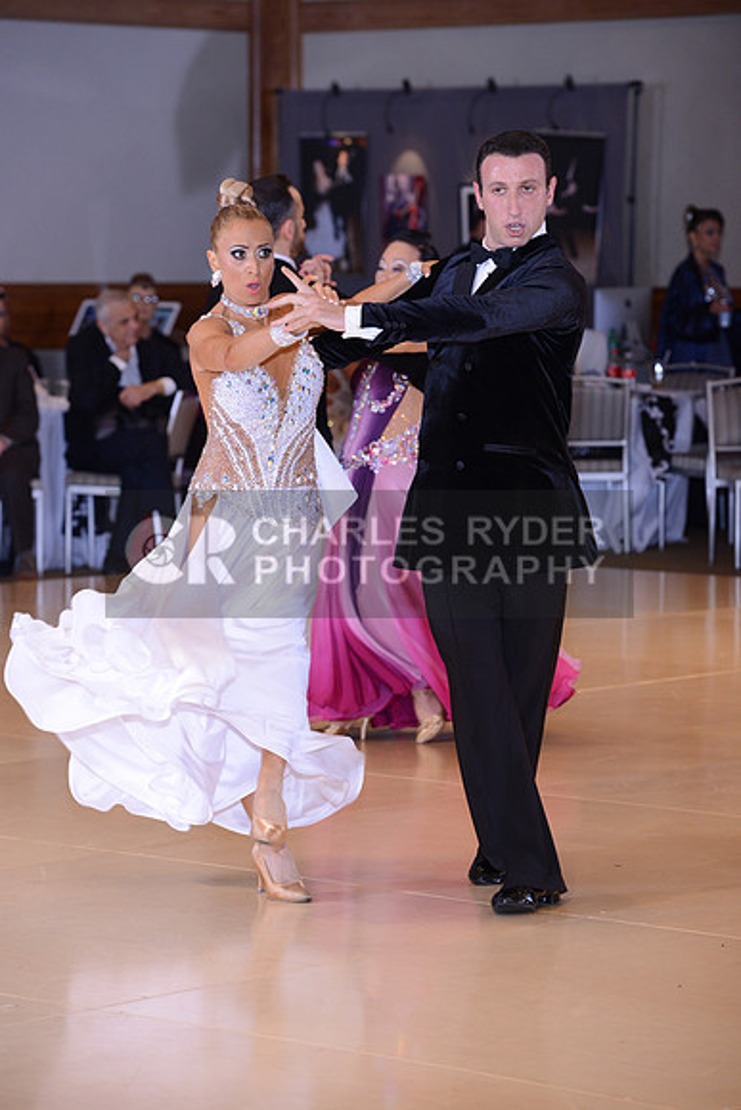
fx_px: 4320
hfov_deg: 9.8
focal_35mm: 140
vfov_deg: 14.7
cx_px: 370
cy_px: 555
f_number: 5.6
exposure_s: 1/250
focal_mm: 140
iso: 1250
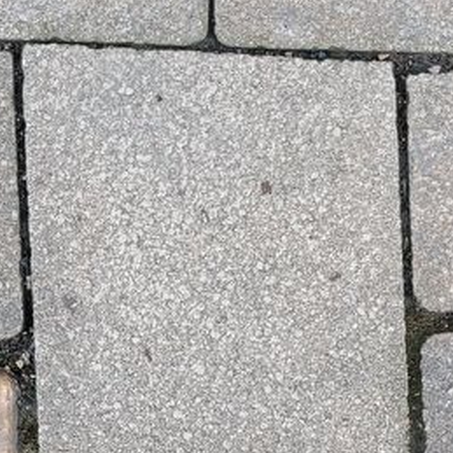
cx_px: 328
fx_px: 1051
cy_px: 448
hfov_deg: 24.1
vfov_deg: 23.4
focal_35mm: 71
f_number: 1.8
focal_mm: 5.4
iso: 50
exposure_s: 1/120
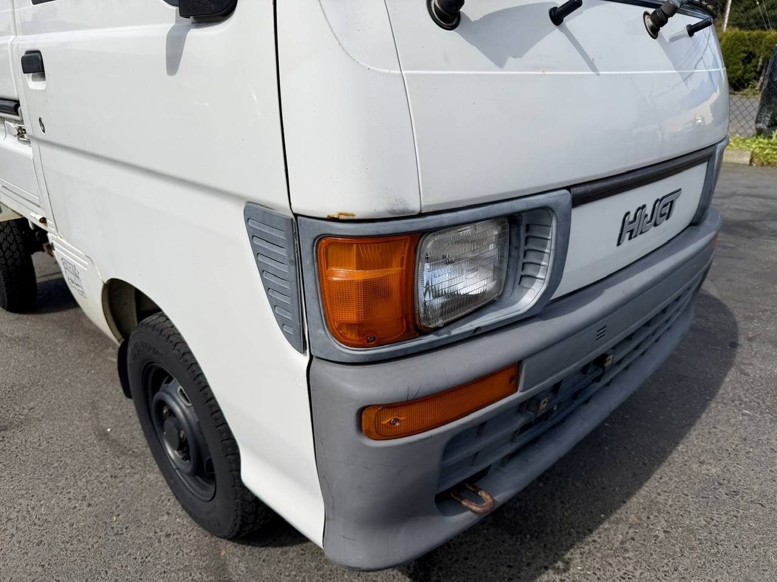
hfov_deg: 71.6
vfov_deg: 56.8
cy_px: 291
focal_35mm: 24
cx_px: 388
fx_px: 539
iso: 80
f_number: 1.78
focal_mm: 6.76
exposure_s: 1/6711
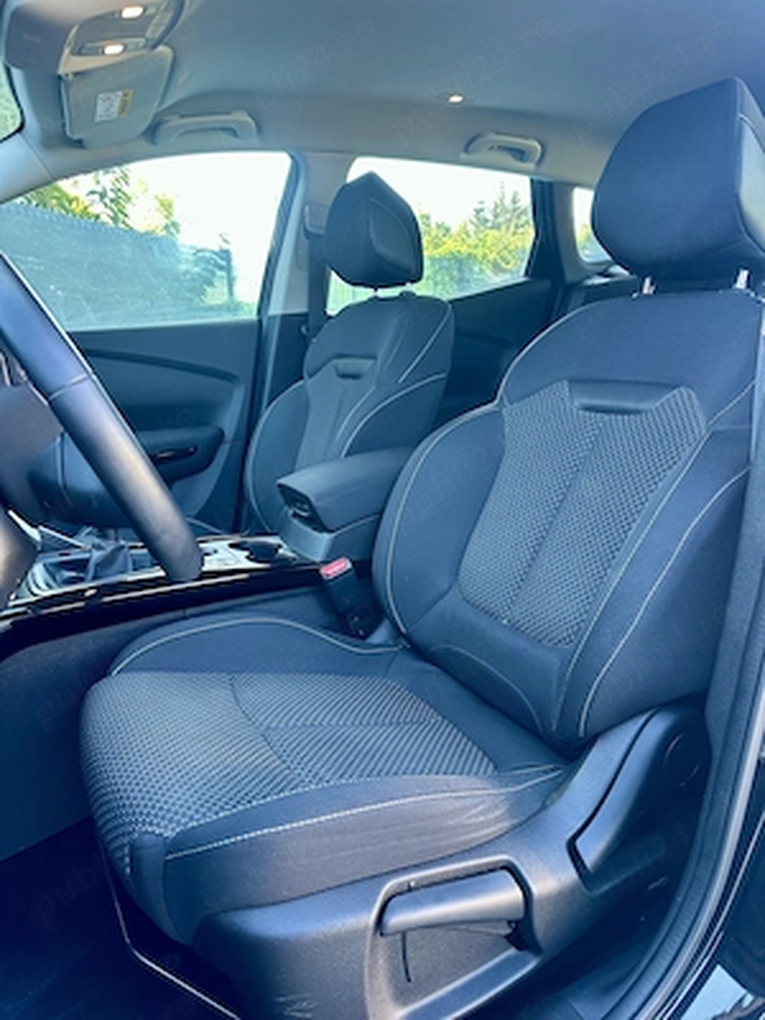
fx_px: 707
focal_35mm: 24
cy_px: 510
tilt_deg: -14.7
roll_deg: +1.8
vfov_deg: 71.6
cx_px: 382
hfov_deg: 56.8
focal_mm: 6.86
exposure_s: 1/121
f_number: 1.78
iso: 200
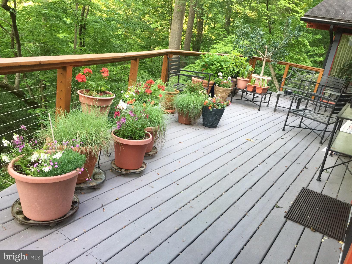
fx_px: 295
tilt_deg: -17.8
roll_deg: -11.1
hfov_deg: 61.7
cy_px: 132
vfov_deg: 48.2
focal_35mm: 29
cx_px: 176
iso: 40
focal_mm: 4.15
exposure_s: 1/30
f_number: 2.2
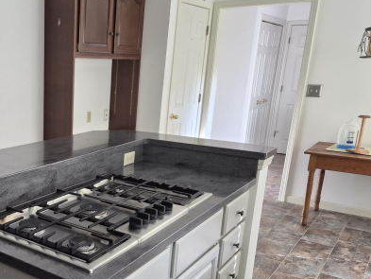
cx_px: 58
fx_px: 418
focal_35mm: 39
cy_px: 180
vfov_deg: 36.6
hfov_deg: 44.7
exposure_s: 1/180
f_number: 1.8
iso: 125
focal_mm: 5.4
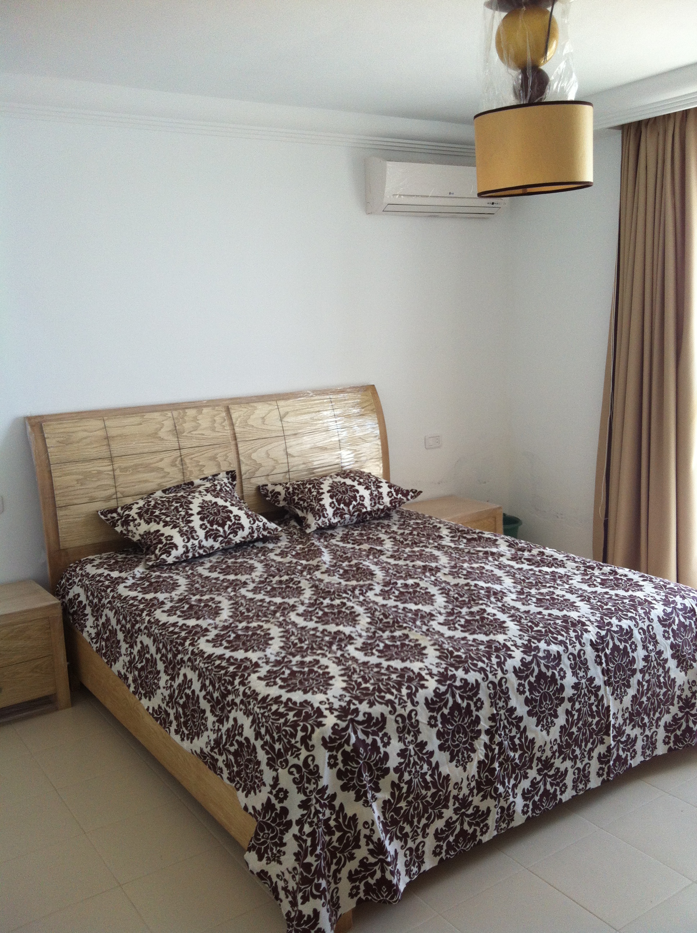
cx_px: 348
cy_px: 466
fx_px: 942
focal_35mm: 35
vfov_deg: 52.7
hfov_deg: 40.6
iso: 100
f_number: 2.8
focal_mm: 3.85
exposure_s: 1/120
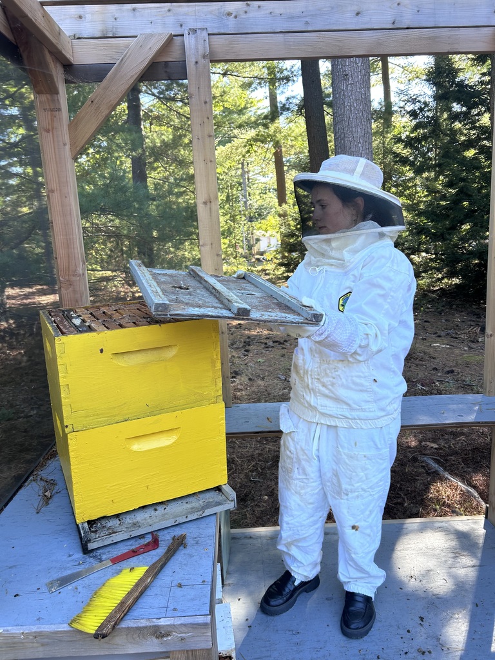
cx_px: 248
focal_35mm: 26
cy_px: 330
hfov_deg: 53.1
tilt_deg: -8.6
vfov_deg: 67.3
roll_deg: +2.5
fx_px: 496
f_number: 1.5
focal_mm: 5.7
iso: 40
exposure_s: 1/176
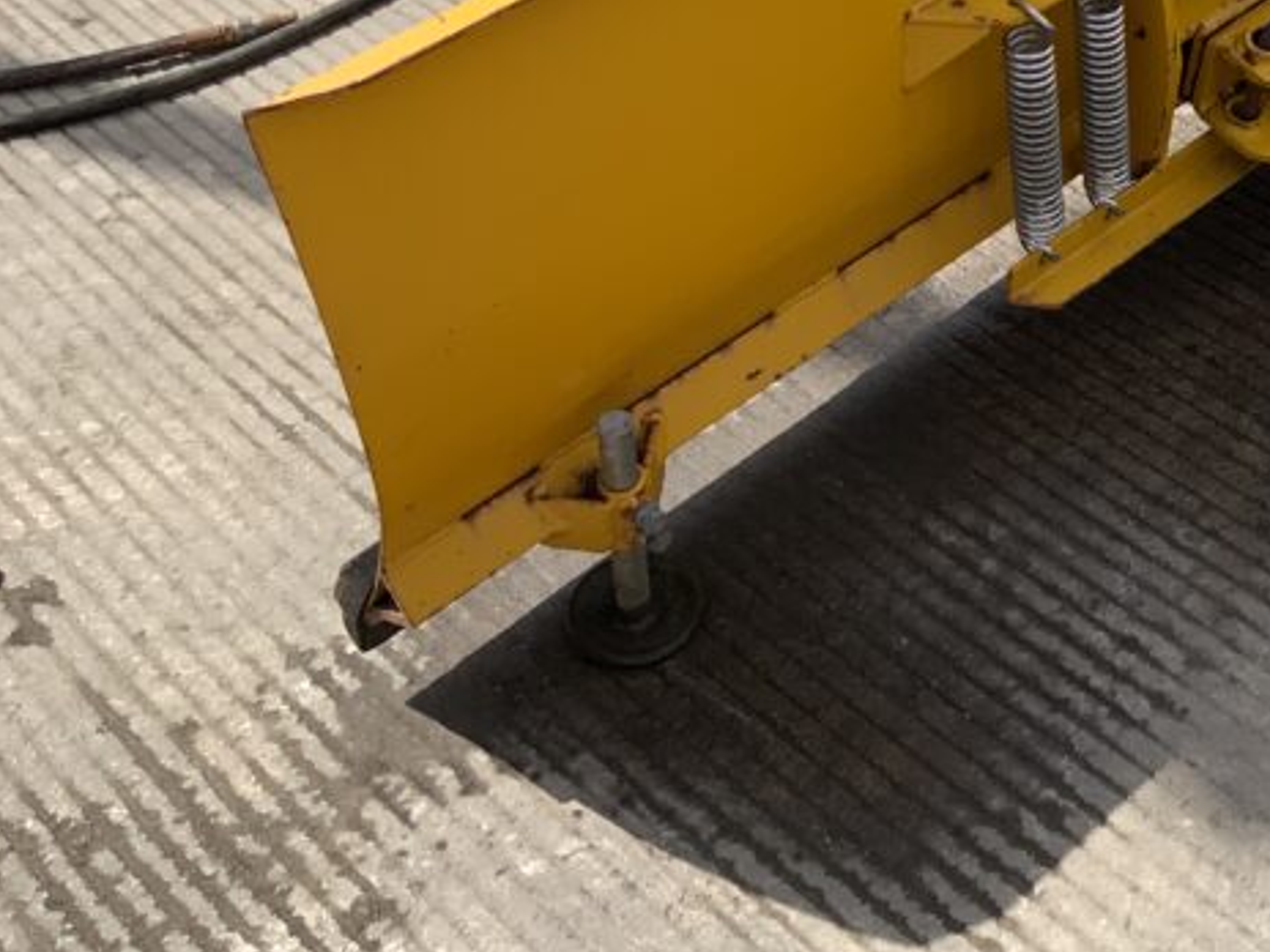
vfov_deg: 22.3
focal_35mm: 64
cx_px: 1281
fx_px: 2348
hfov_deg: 28.3
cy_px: 85
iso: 16
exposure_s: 1/1577
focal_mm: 3
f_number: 1.8
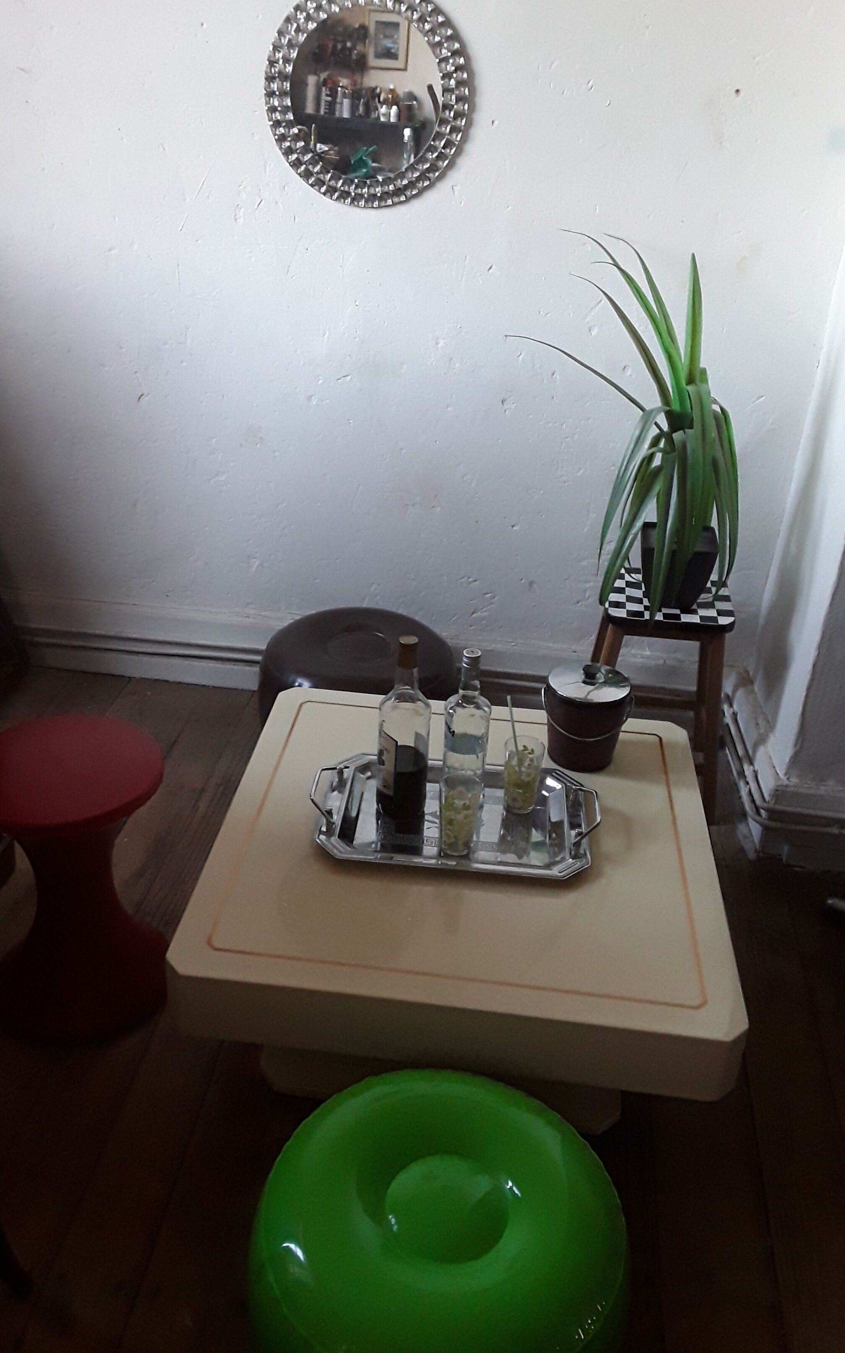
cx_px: 399
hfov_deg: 43.1
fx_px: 1069
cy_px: 683
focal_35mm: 29
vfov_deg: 64.6
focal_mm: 2.91
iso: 160
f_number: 1.9
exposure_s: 1/33
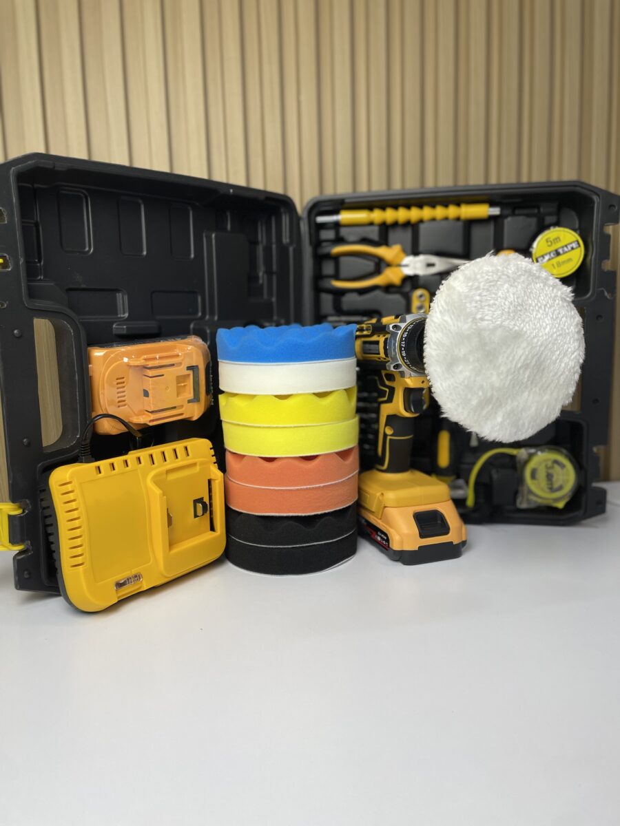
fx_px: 621
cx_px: 310
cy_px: 413
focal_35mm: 26
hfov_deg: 53.1
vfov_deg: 67.3
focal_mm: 4.2
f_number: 1.6
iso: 32
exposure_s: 1/121
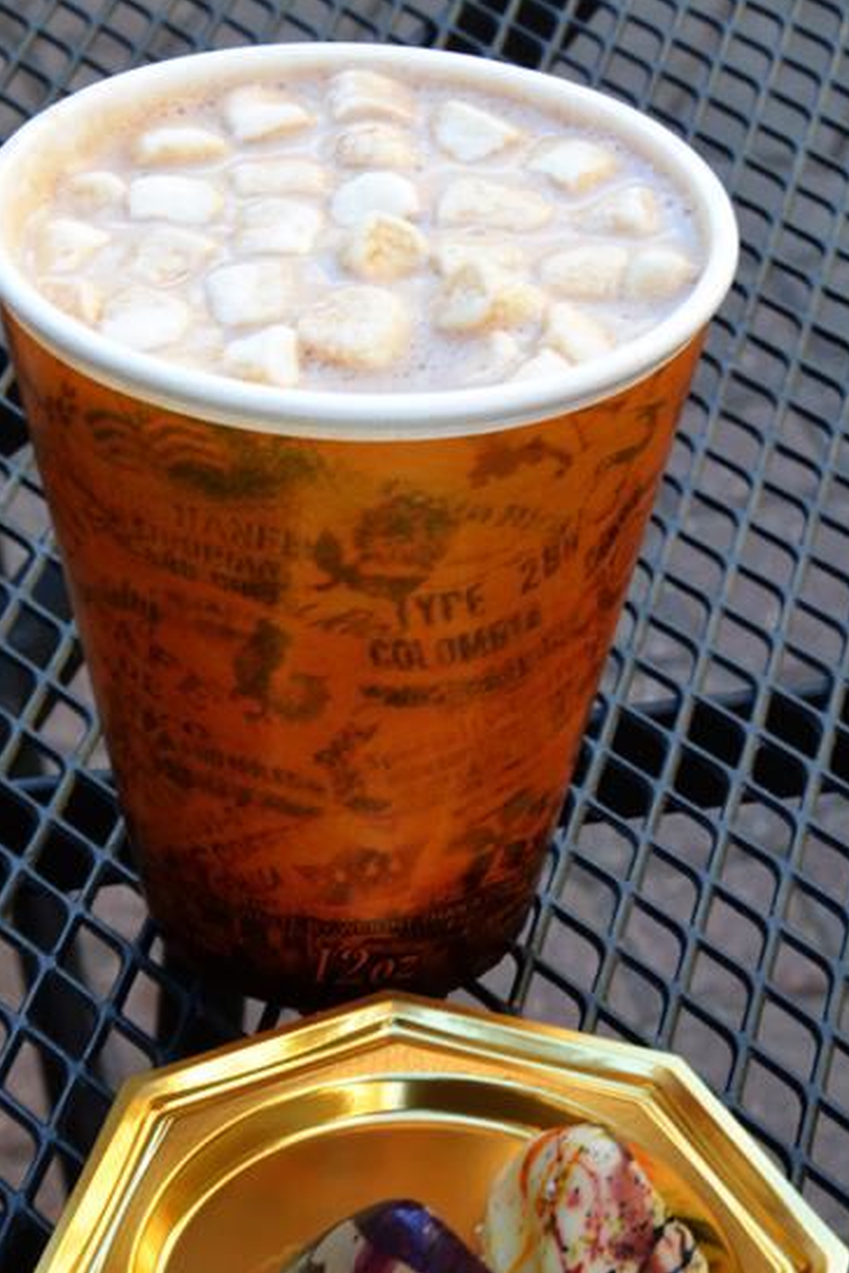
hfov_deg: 11.8
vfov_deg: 17.6
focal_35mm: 116
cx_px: 424
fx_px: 4093
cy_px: 844
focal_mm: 55
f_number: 22
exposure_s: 1/4
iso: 100
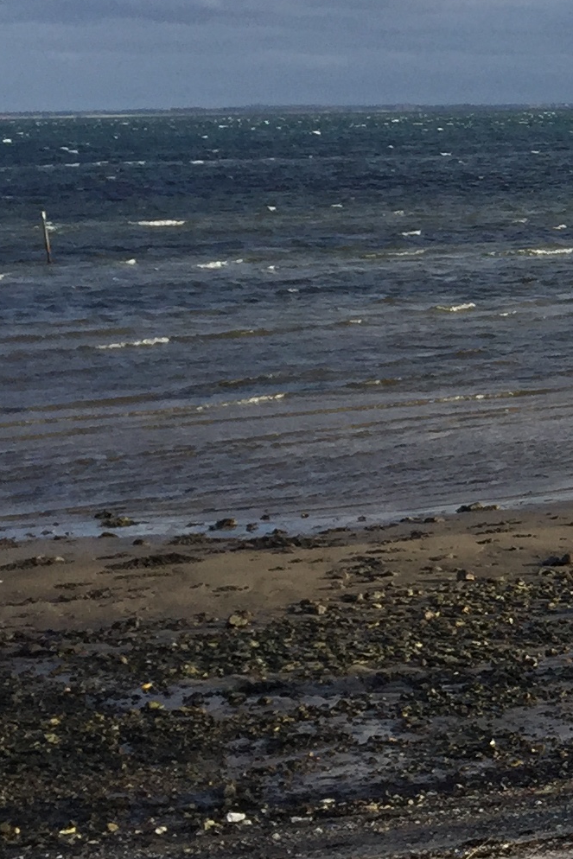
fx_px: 2363
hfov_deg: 11.7
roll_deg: +2.5
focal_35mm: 99
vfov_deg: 20.6
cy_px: 326
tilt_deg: -5.9
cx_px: 1292
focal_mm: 4.15
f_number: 2.2
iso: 32
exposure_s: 1/1130
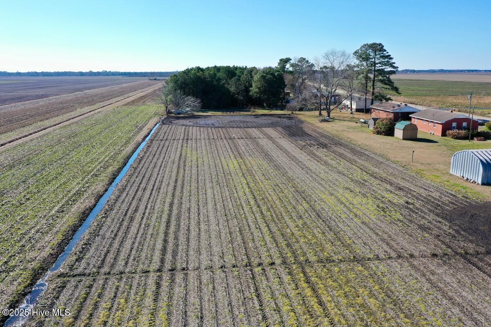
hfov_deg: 65.5
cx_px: 246
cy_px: 164
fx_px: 382
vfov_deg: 46.4
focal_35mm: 28
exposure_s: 1/400
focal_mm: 10.26
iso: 100
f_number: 5.6
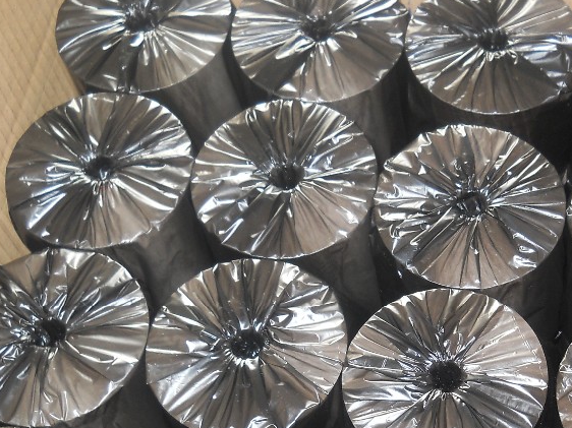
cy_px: 369
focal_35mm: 73
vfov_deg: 19.8
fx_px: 1206
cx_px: 485
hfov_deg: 26.0
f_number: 3.1
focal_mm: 6.72
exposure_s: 1/30
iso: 100
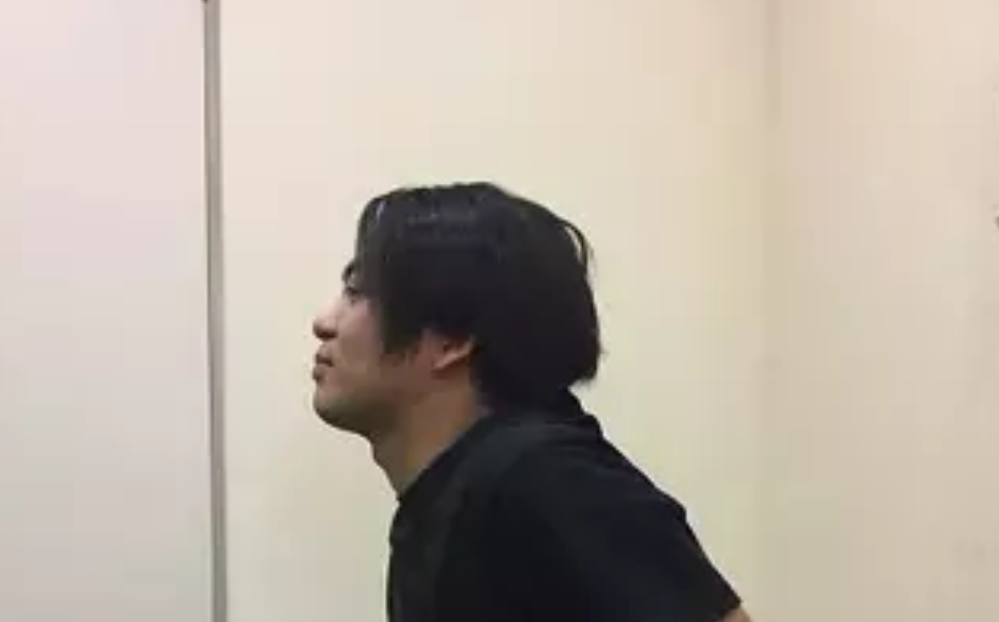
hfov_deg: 34.5
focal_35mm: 59
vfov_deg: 21.4
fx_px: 1605
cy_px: 587
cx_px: 418
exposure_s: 1/33
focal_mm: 4.15
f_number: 2.2
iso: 200
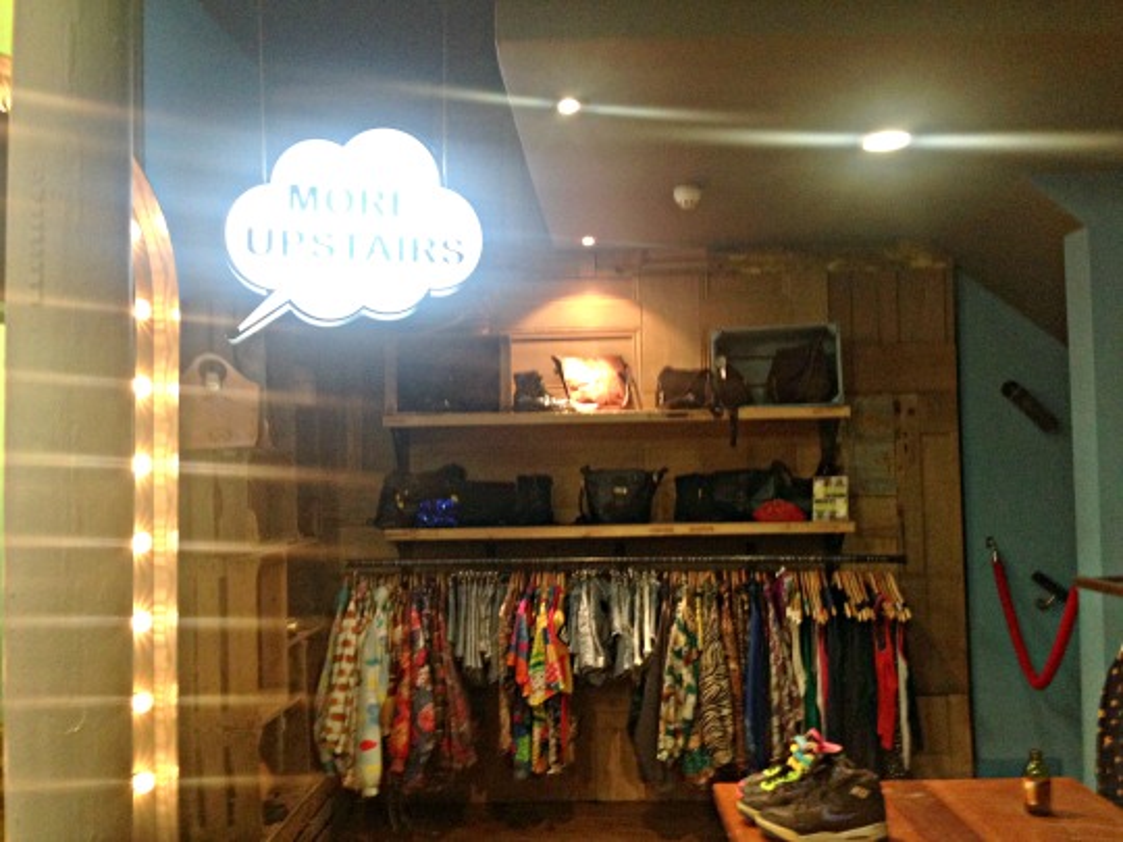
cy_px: 421
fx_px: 1071
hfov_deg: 55.4
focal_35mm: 33
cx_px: 562
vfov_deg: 42.9
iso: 200
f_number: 2.4
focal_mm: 4.12
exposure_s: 1/20
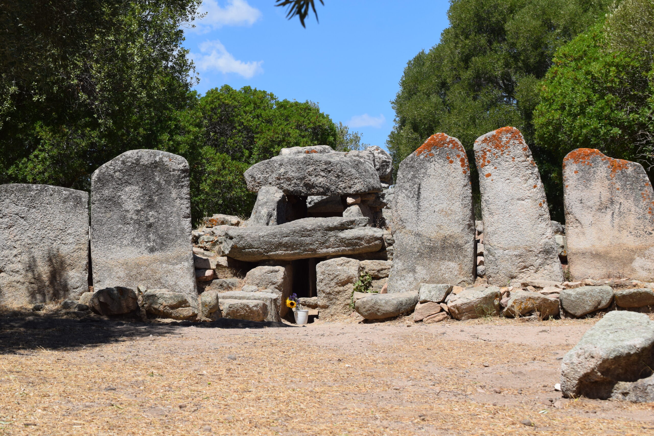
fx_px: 1907
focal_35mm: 105
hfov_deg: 19.5
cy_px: 218
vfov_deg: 13.0
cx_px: 327
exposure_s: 1/400
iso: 200
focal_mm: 70
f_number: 10
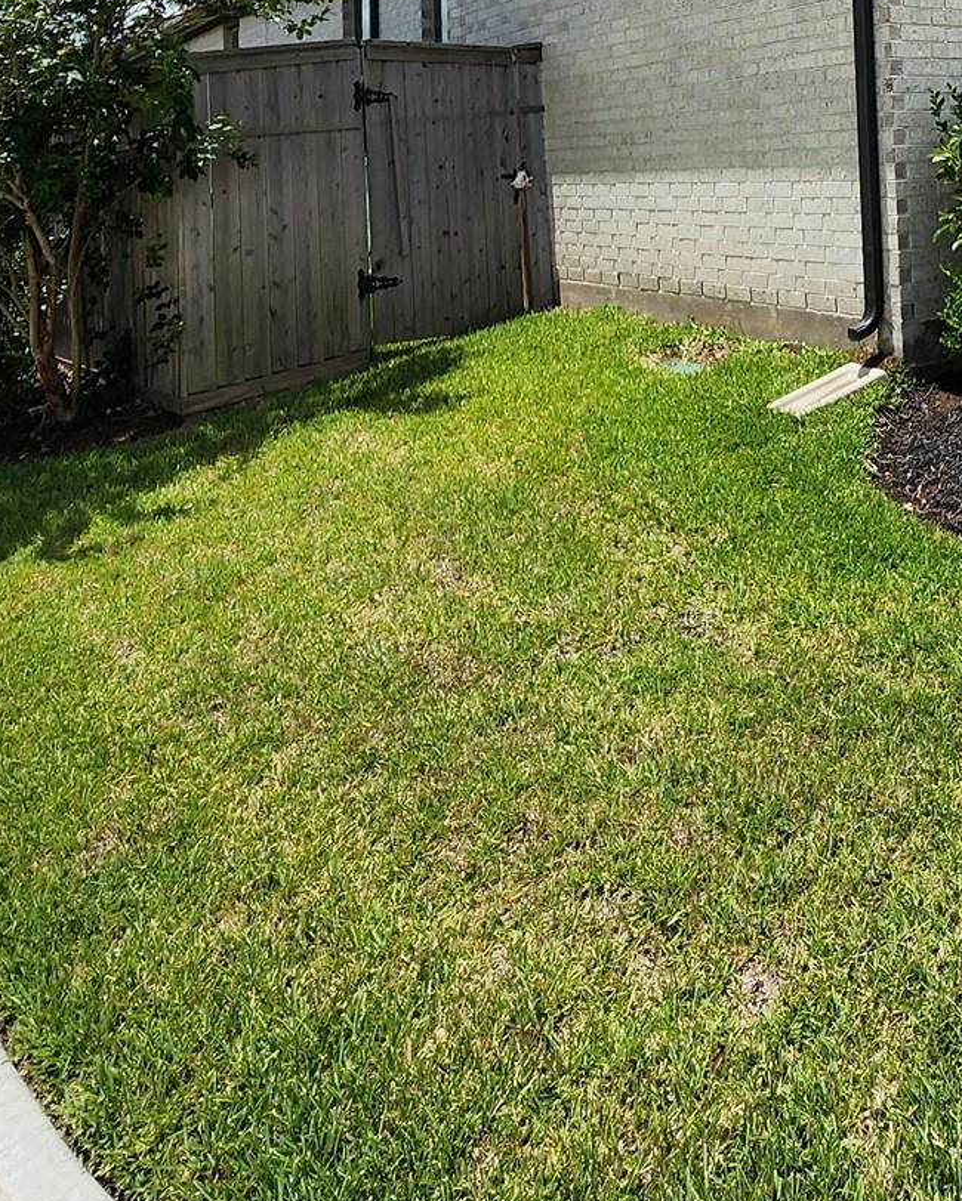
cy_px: 84
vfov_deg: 48.7
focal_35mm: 32
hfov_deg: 41.1
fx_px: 1138
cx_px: 918
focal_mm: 2.2
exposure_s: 1/3850
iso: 50
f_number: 2.2
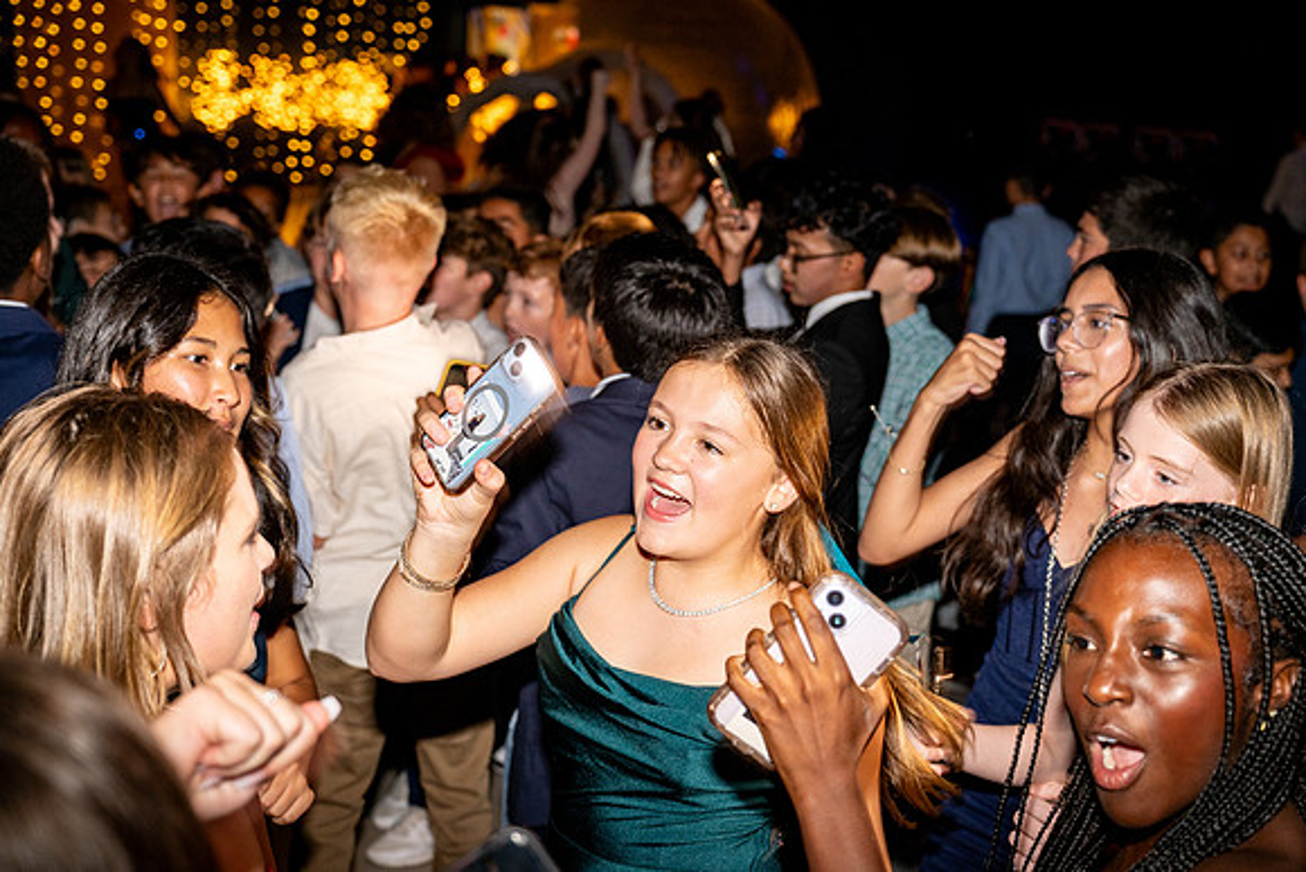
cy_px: 436
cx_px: 653
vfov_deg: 29.3
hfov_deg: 42.7
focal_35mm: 46
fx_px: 1669
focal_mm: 46
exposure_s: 1/100
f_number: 4
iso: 1250
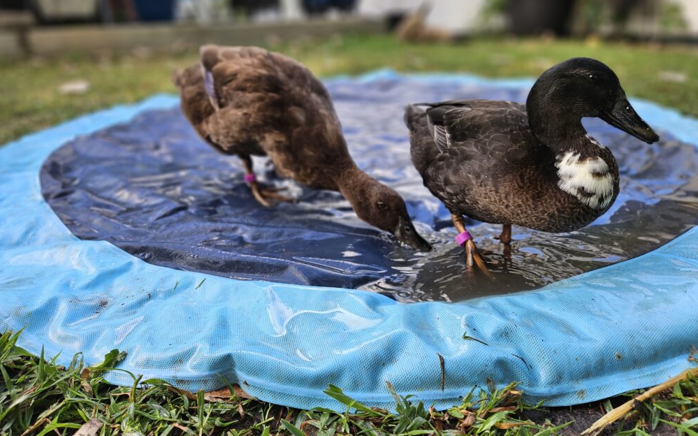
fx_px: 475
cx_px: 354
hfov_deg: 72.6
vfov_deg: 49.1
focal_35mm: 25
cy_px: 184
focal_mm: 5.4
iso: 40
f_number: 1.8
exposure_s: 1/222
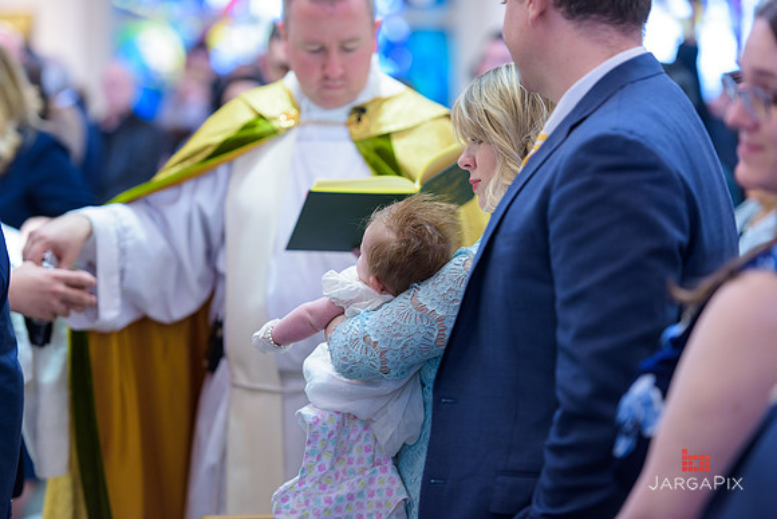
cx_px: 388
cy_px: 260
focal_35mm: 135
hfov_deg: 15.2
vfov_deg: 10.2
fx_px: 2914
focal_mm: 135
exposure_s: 1/125
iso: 1000
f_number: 3.2
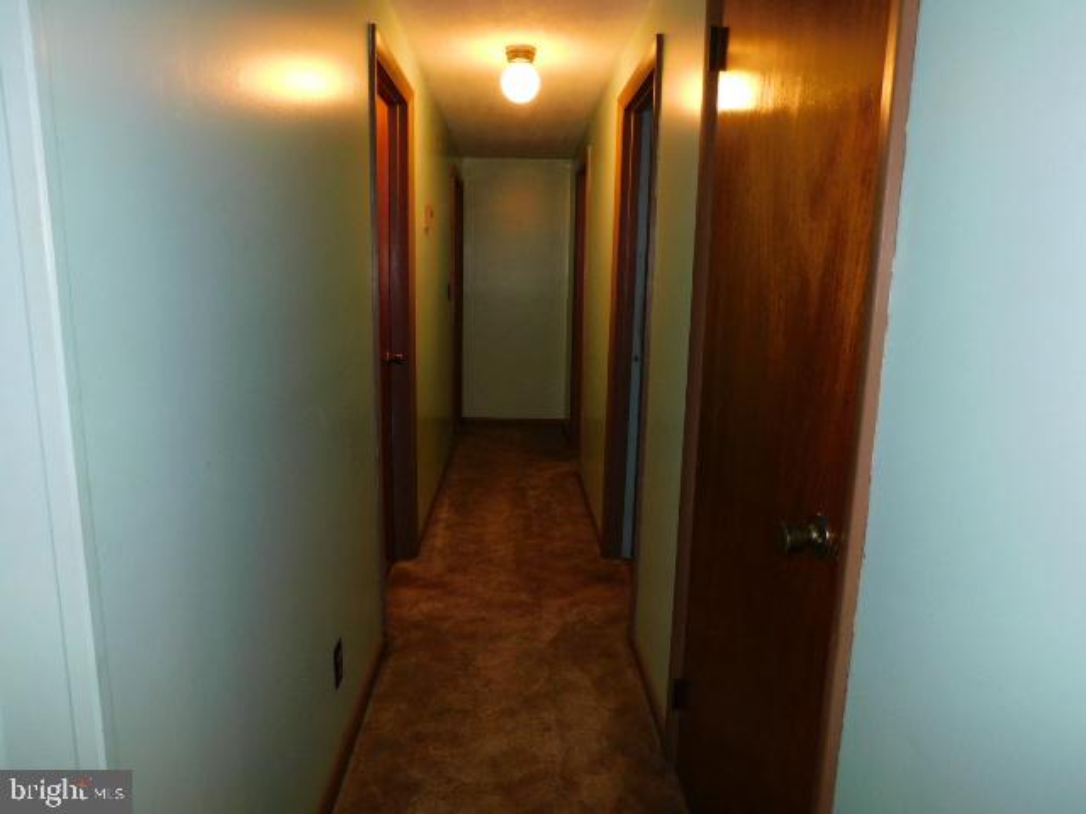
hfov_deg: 73.9
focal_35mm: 23
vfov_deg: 58.9
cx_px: 543
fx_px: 722
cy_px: 407
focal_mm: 4
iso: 200
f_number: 3
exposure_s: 1/30
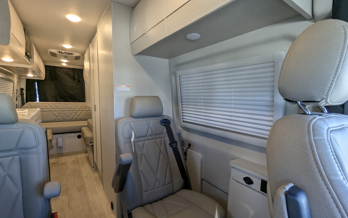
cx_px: 174
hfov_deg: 94.4
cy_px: 120
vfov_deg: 67.8
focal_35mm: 17
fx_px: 161
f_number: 2.2
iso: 159
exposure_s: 1/120
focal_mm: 2.35
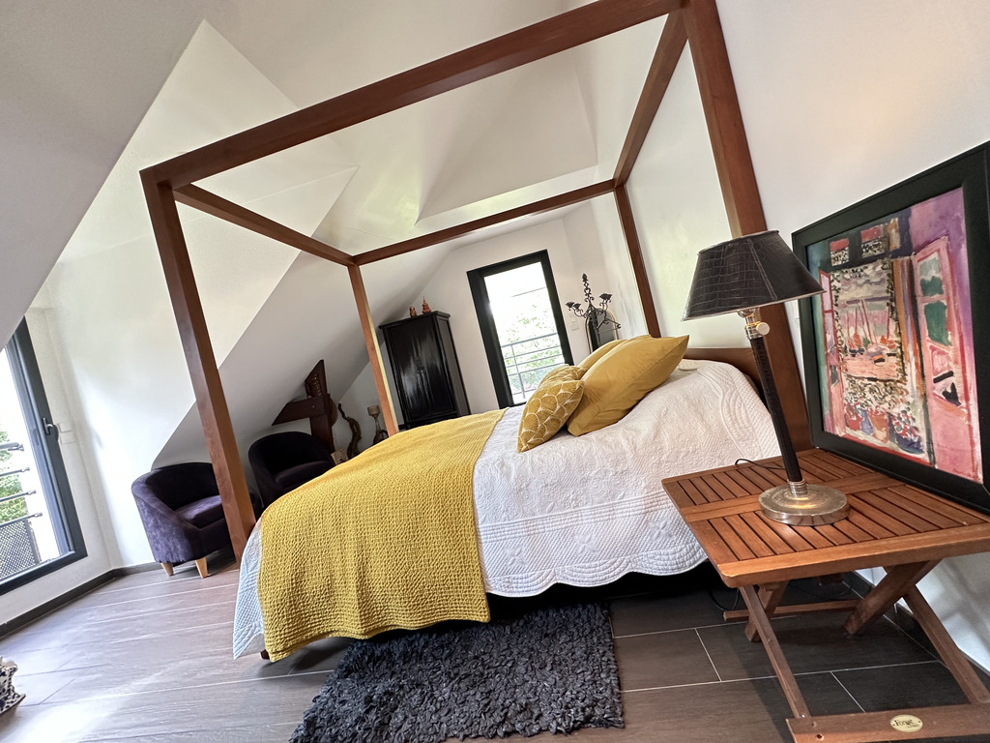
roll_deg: +13.8
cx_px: 495
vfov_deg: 85.7
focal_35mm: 14
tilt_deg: -3.0
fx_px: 400
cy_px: 372
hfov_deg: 102.1
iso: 250
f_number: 2.2
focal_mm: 2.22
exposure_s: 1/50
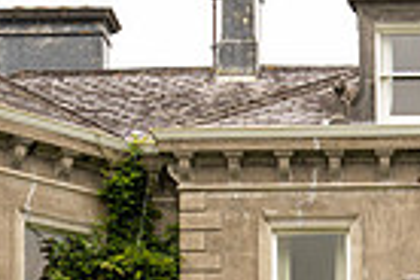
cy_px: 531
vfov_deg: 10.5
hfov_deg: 16.4
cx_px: 420
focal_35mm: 122
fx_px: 1423
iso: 250
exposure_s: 1/200
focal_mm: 29
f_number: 5.6
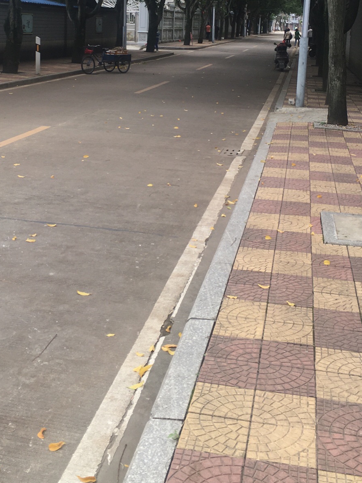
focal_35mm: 49
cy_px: 114
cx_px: 148
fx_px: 683
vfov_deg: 37.8
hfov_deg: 29.6
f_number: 2.2
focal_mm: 4.15
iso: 25
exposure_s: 1/442
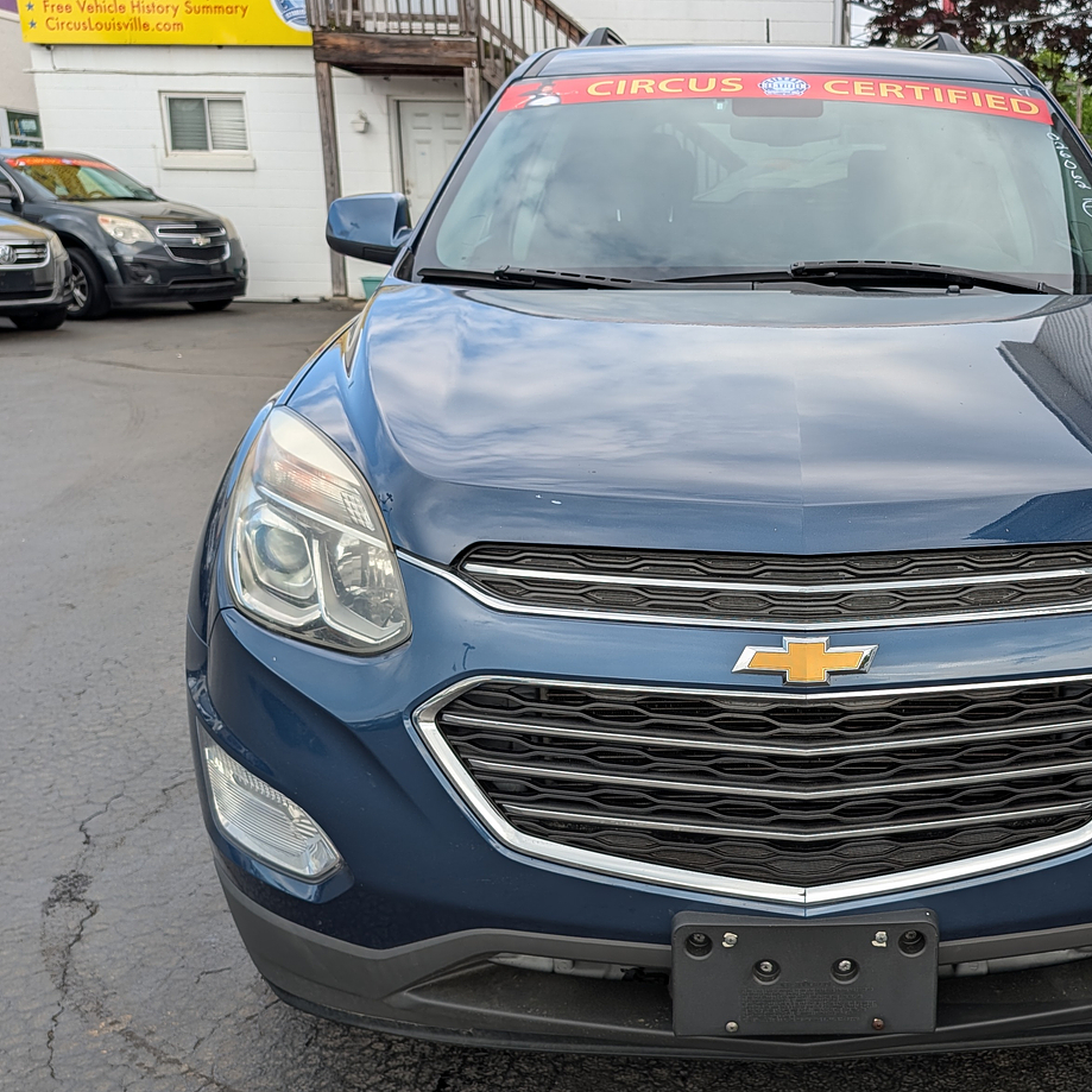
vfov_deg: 44.7
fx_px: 1321
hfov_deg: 43.4
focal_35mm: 37
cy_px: 652
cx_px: 823
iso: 20
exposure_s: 1/381
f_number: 1.68
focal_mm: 6.9
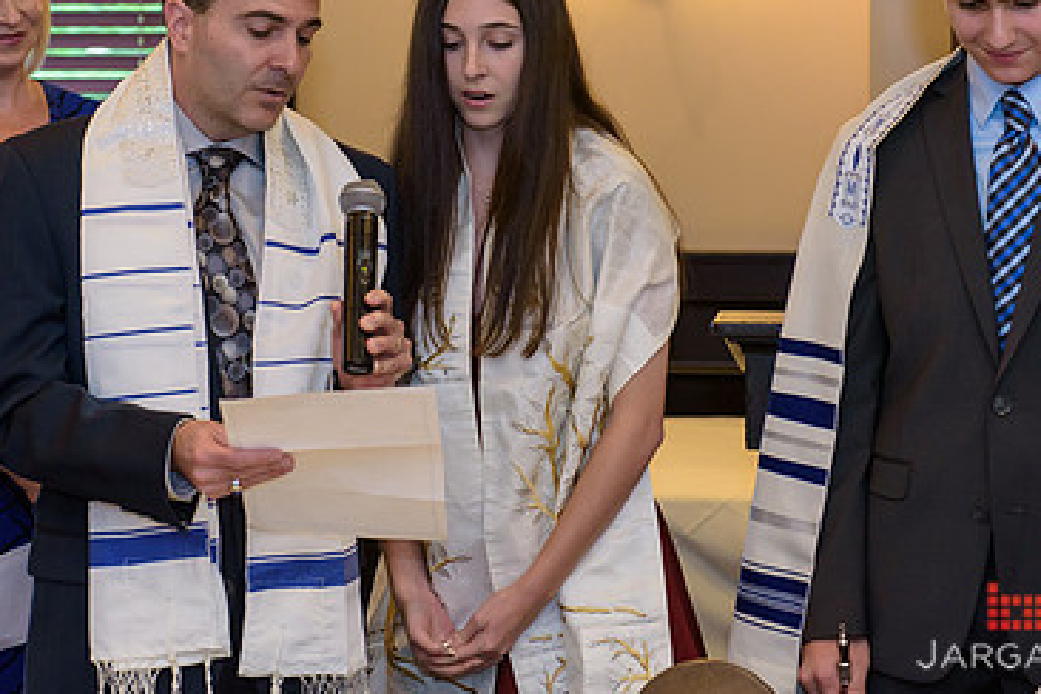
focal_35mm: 111
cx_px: 364
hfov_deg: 18.4
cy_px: 181
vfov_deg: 12.3
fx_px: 3209
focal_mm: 70
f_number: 3.2
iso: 1250
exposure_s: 1/125
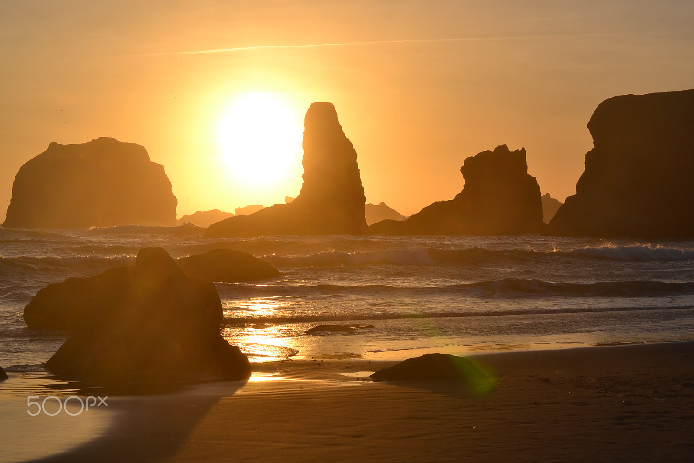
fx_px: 1590
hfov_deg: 24.6
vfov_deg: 16.5
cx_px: 347
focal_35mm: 82
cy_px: 232
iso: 100
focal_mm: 55
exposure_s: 1/400
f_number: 10
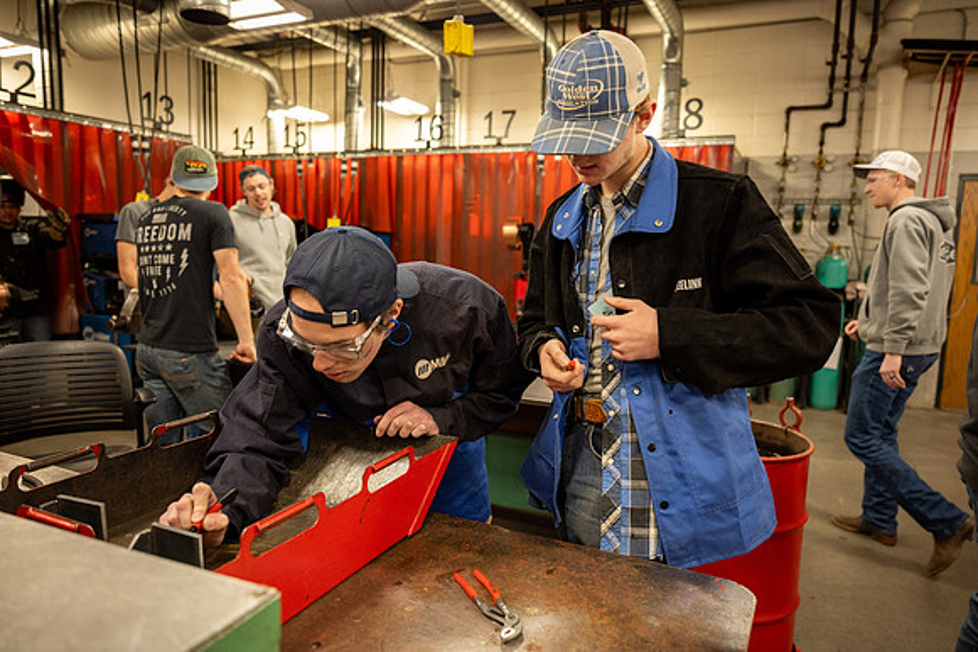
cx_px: 489
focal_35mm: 24
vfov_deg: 53.2
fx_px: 652
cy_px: 326
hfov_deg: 73.7
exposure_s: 1/200
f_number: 2.8
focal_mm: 24
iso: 640
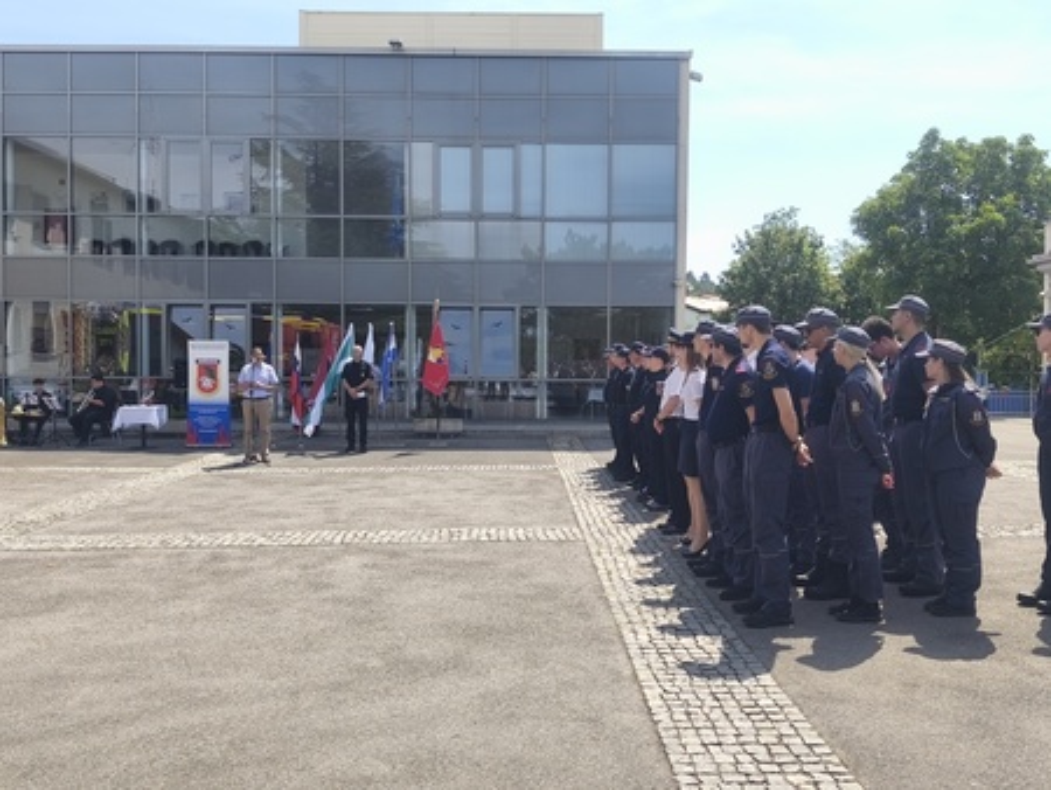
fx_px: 911
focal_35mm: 30
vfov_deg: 46.8
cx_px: 526
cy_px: 395
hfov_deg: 59.9
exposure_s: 1/577
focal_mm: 6.18
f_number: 1.65
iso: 50
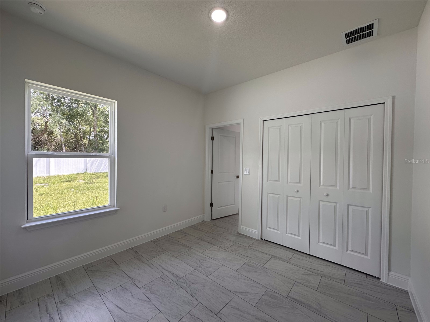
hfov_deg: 102.1
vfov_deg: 85.7
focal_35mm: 14
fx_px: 174
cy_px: 161
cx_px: 215
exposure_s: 1/120
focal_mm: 2.22
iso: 64
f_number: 2.2
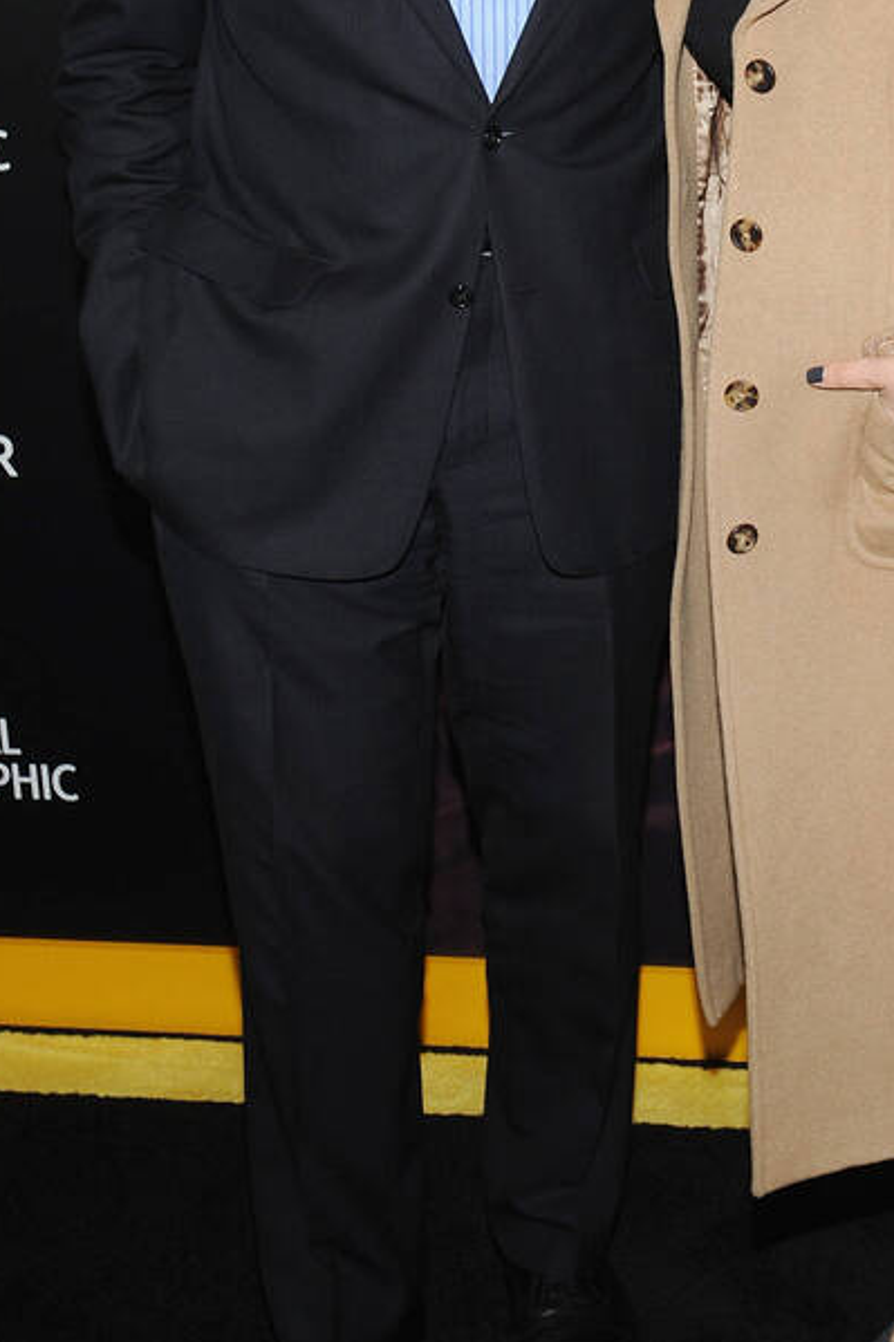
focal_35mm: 60
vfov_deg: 32.9
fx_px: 2236
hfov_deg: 22.5
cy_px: 376
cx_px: 592
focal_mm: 32
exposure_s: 1/200
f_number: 5
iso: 500
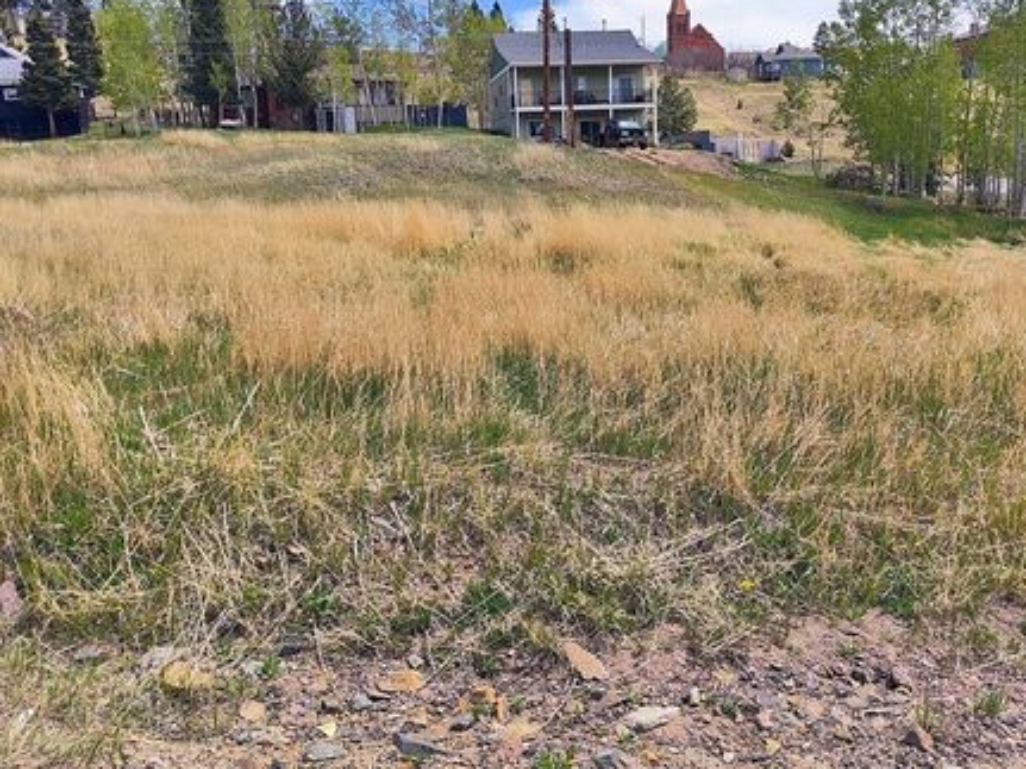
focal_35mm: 29
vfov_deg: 48.1
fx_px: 859
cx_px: 519
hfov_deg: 61.7
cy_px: 342
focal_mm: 4.15
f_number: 1.5
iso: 102
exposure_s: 1/2764
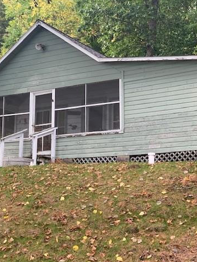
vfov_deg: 27.8
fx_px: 530
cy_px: 130
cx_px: 94
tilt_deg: +10.4
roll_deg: -1.8
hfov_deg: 21.0
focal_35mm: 70
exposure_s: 1/122
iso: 32
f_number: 2.4
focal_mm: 6
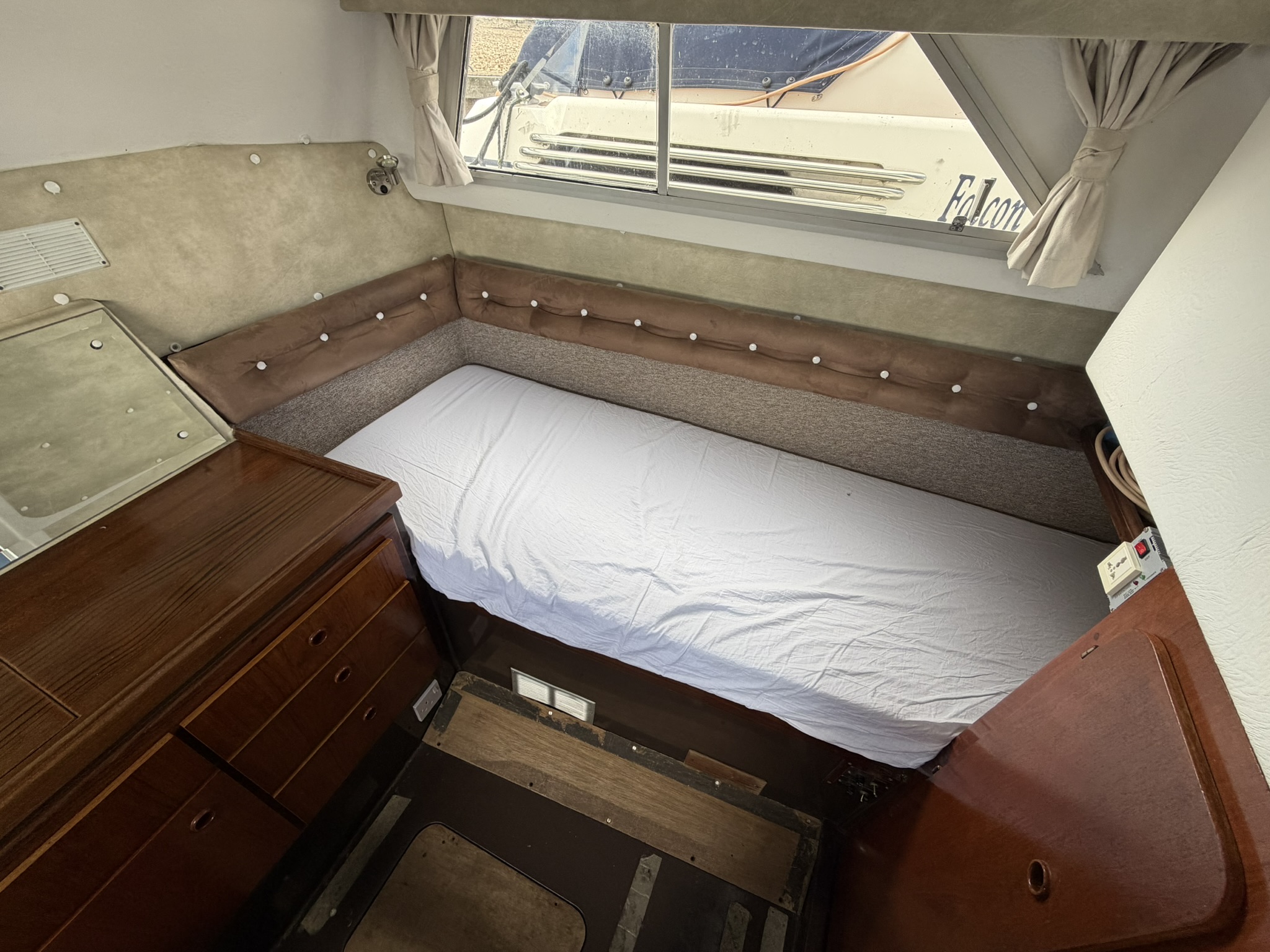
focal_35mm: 14
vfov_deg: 85.7
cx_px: 635
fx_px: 514
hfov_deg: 102.1
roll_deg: -5.7
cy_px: 476
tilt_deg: -43.1
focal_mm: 2.22
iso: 125
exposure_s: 1/121
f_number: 2.2
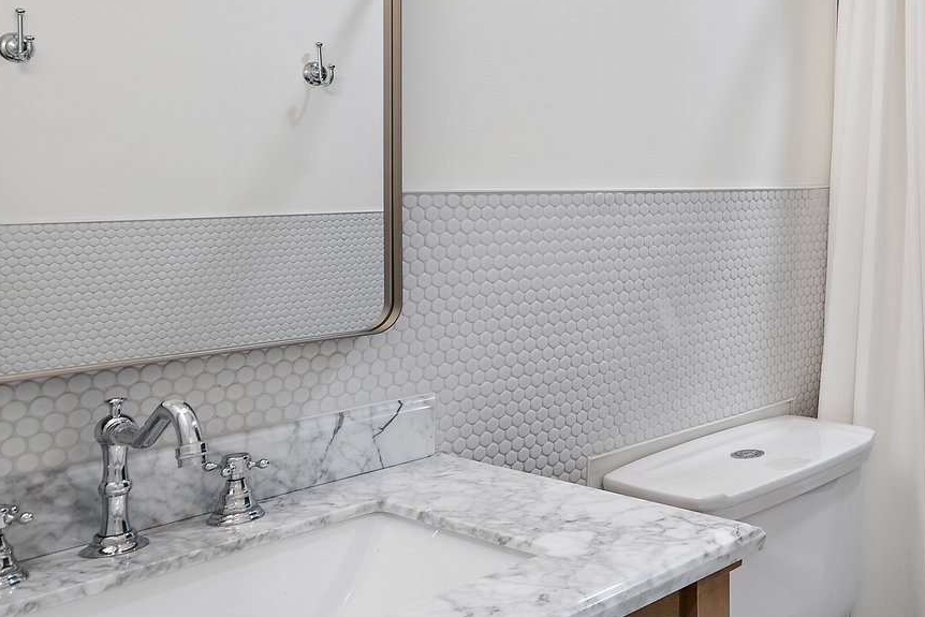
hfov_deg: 43.5
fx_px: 976
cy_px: 154
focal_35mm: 38
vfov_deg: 34.3
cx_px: 922
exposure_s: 3.2
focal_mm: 16
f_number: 9
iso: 320
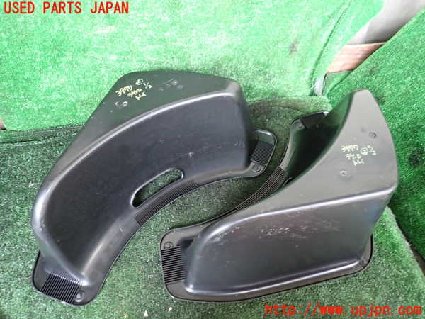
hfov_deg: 69.4
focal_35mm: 25
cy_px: 160
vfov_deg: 54.9
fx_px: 307
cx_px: 212
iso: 500
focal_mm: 4.5
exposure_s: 1/30
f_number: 2
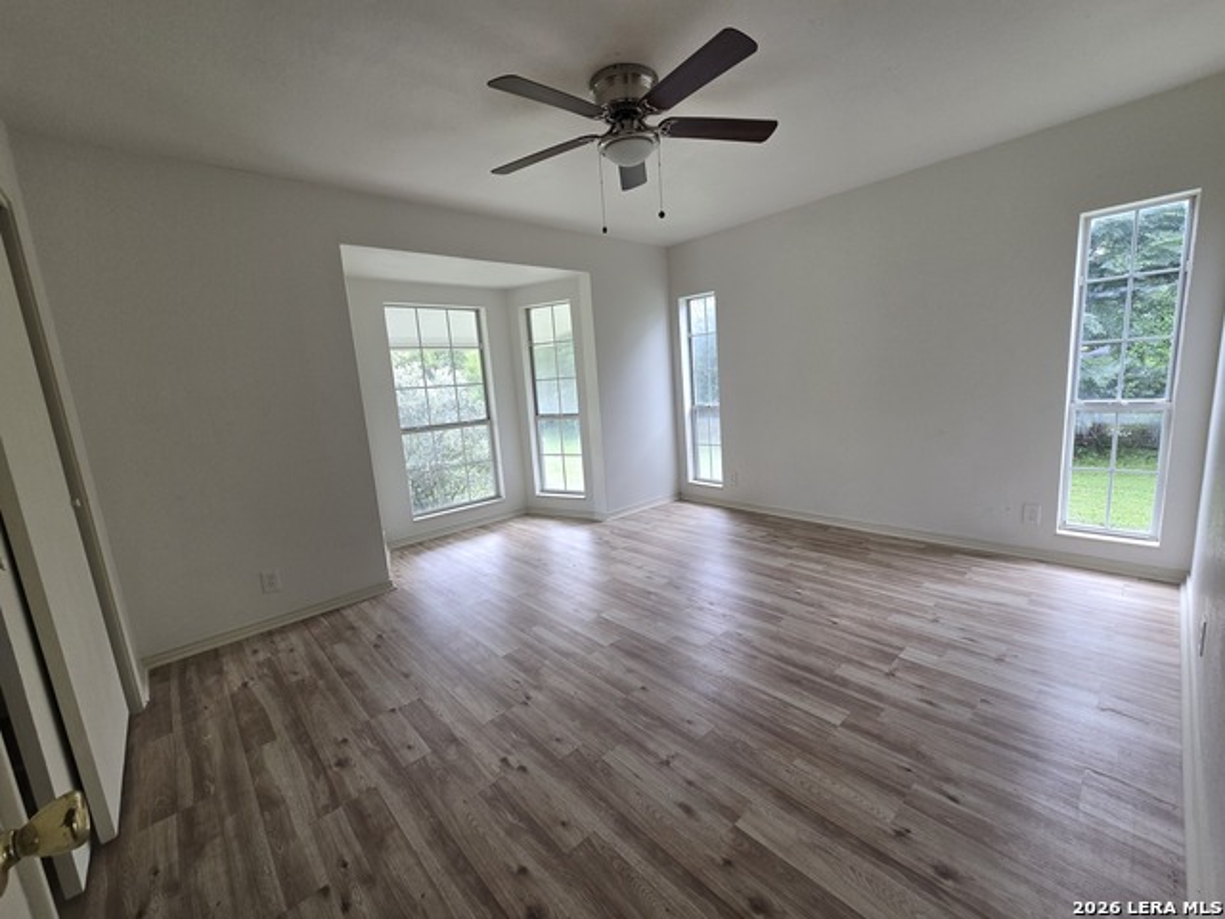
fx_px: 460
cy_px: 460
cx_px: 612
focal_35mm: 13
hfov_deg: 106.2
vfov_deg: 89.9
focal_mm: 2.2
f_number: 2.2
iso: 64
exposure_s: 1/120
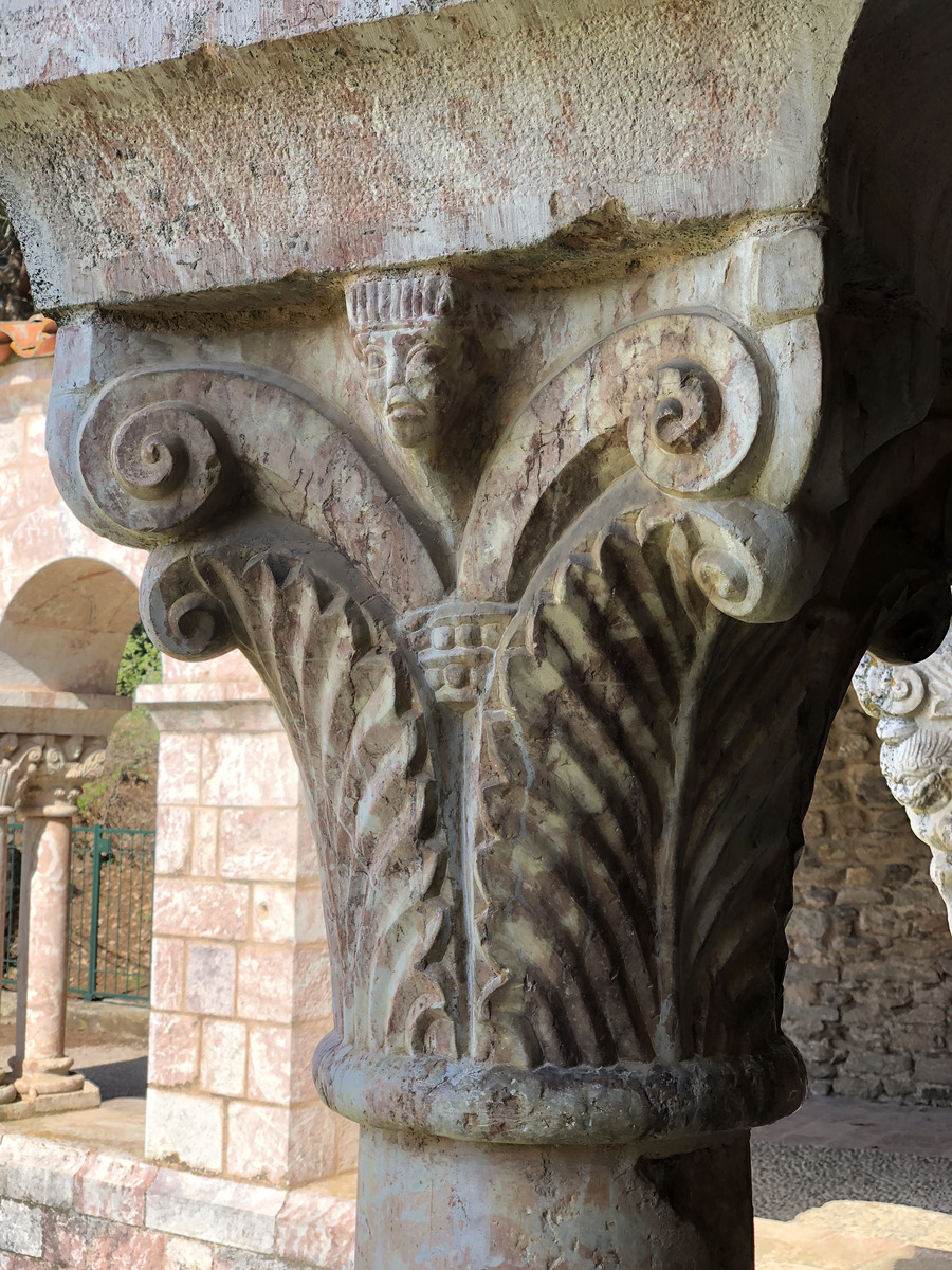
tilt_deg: +5.5
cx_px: 476
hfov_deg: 28.0
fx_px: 1907
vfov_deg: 36.8
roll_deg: -0.5
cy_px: 635
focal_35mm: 52
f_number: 2.4
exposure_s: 1/190
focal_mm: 6
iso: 16
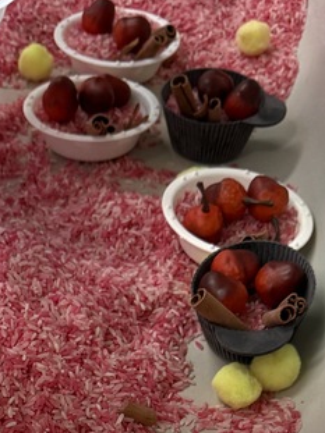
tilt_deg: -53.0
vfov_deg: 22.0
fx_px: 990
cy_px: 575
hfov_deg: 18.4
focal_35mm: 79
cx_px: 45
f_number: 1.78
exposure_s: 1/60
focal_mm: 6.76
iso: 200
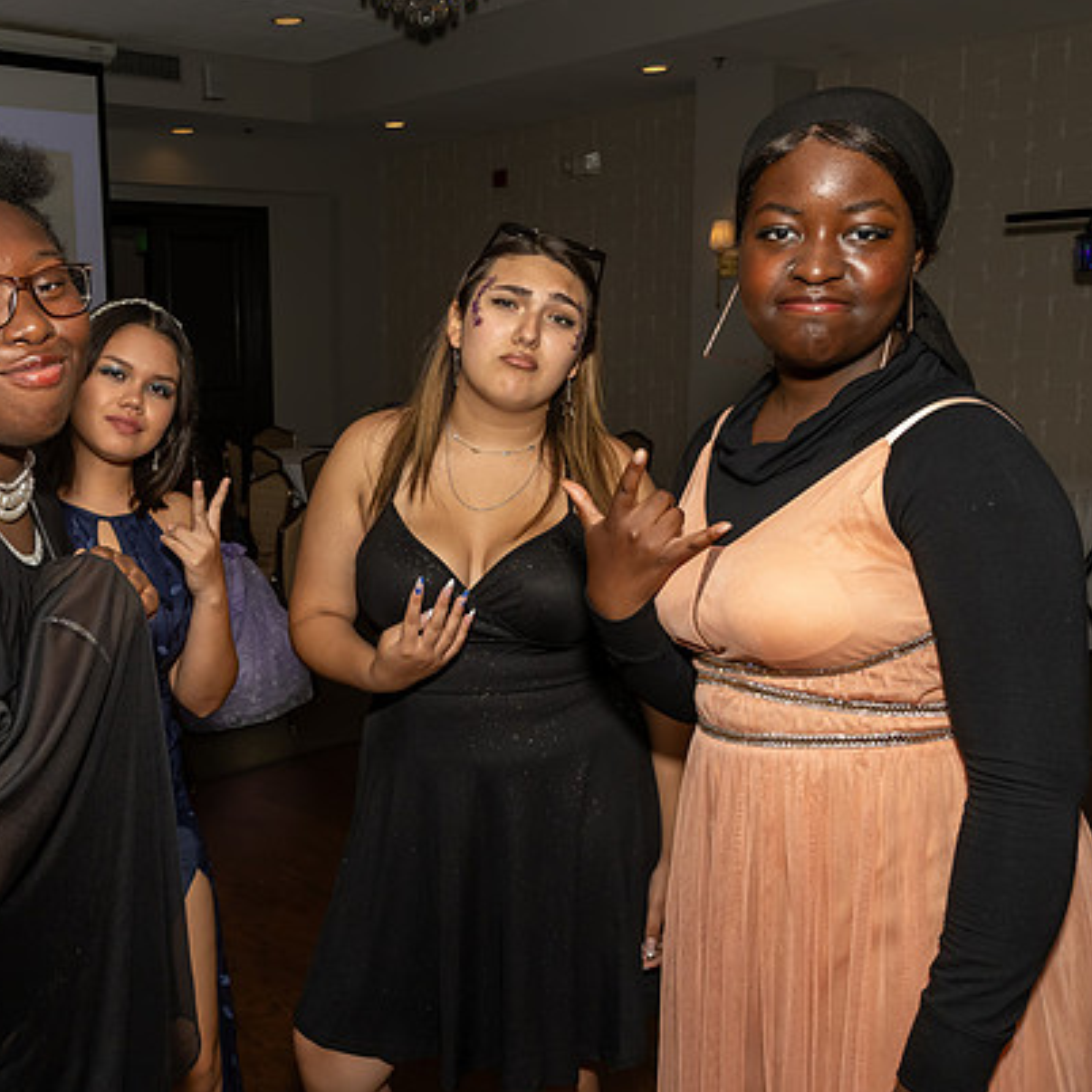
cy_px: 532
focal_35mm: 34
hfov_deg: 47.0
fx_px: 1213
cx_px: 297
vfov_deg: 48.4
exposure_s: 1/250
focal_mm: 17
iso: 1000
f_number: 7.1
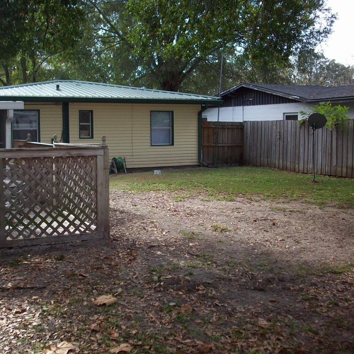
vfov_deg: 38.3
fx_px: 509
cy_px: 176
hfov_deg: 38.2
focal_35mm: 44
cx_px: 148
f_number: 2.8
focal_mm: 6.2
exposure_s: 1/319
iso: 80
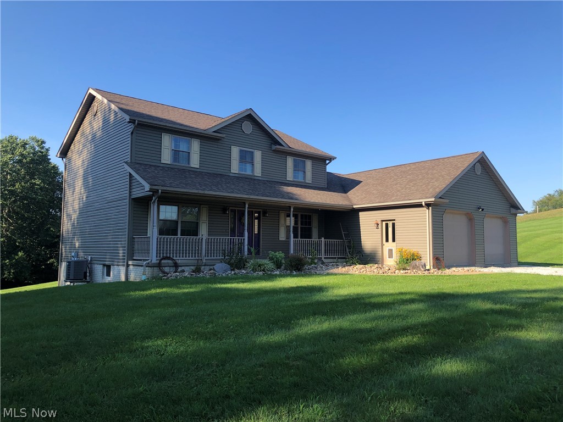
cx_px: 282
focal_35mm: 28
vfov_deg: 49.7
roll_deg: +0.2
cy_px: 211
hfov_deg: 63.4
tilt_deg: +4.4
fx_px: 455
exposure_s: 1/952
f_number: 1.8
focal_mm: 4
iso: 20
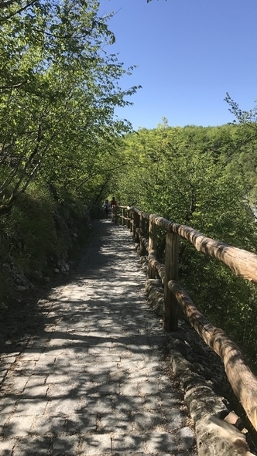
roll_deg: -3.4
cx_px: 145
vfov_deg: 62.6
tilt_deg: -6.8
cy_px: 229
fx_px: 375
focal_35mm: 31
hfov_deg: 37.7
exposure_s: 1/1182
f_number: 1.8
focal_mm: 3.99
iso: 20
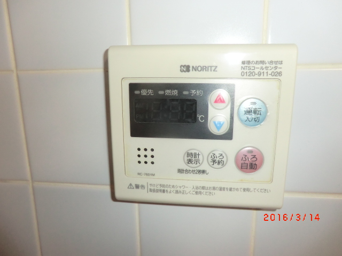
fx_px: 237
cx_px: 171
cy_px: 128
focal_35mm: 24
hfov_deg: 71.6
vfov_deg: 56.8
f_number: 3.2
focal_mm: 4.3
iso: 200
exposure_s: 1/40
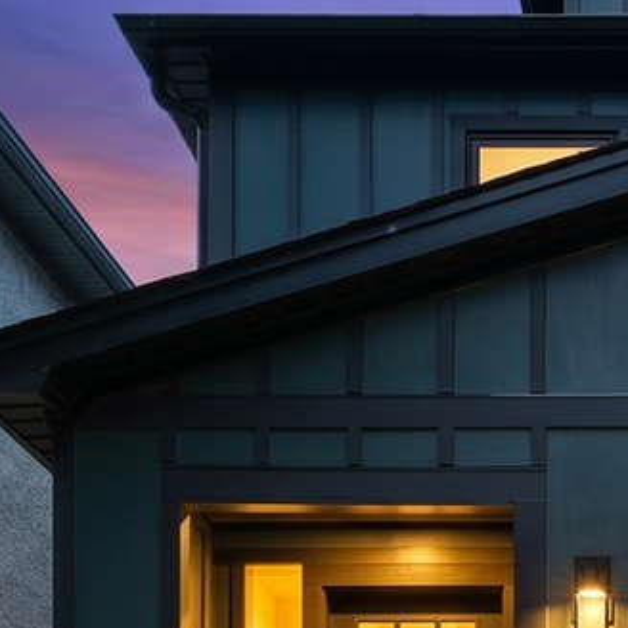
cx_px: 739
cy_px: 756
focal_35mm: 84
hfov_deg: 19.5
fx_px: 1724
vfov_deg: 19.4
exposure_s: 1/160
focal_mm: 20
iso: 100
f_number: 5
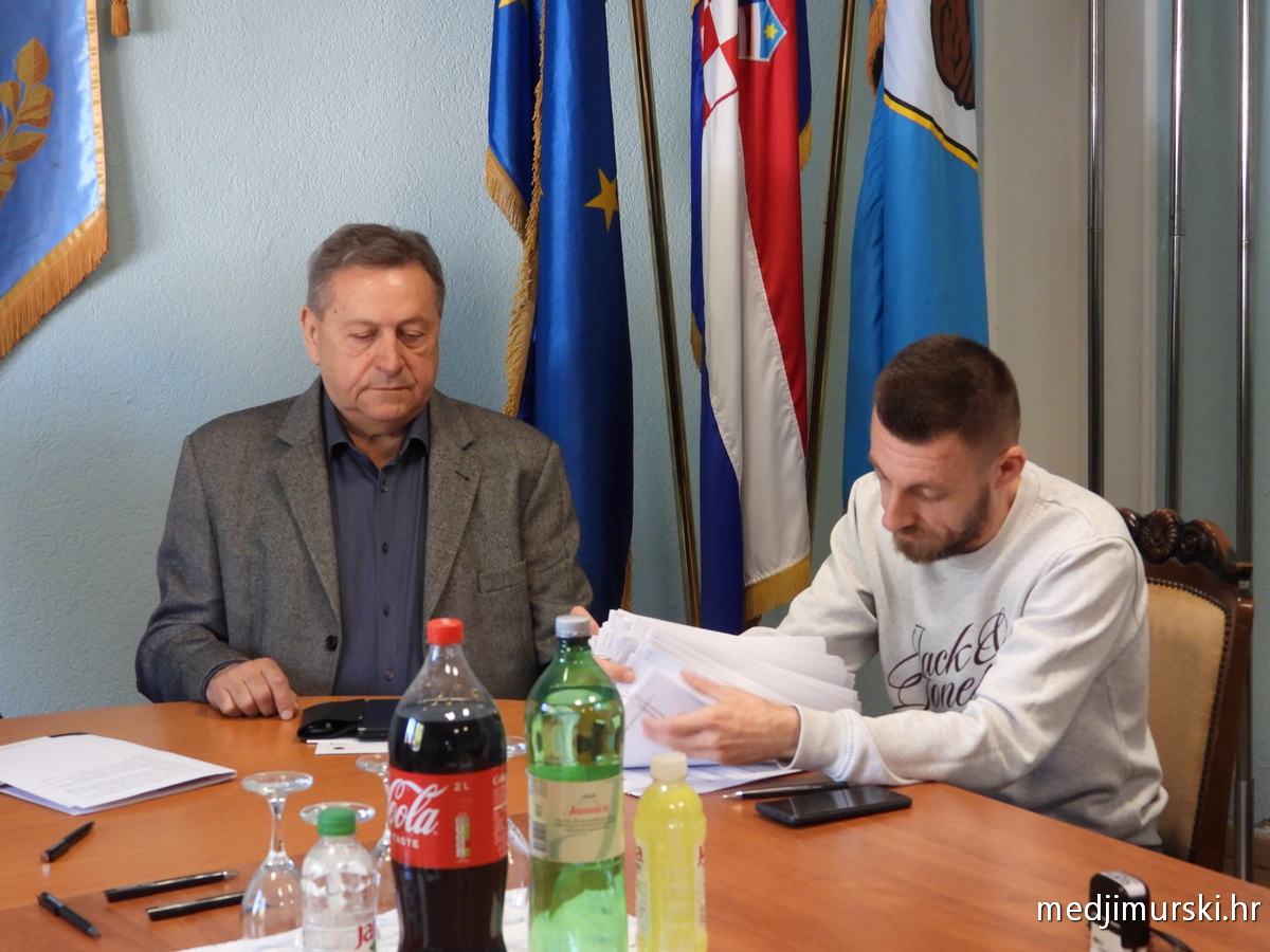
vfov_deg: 18.4
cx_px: 635
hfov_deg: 24.4
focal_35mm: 80
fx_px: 2935
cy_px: 476
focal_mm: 14.4
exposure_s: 1/40
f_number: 3.5
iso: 400
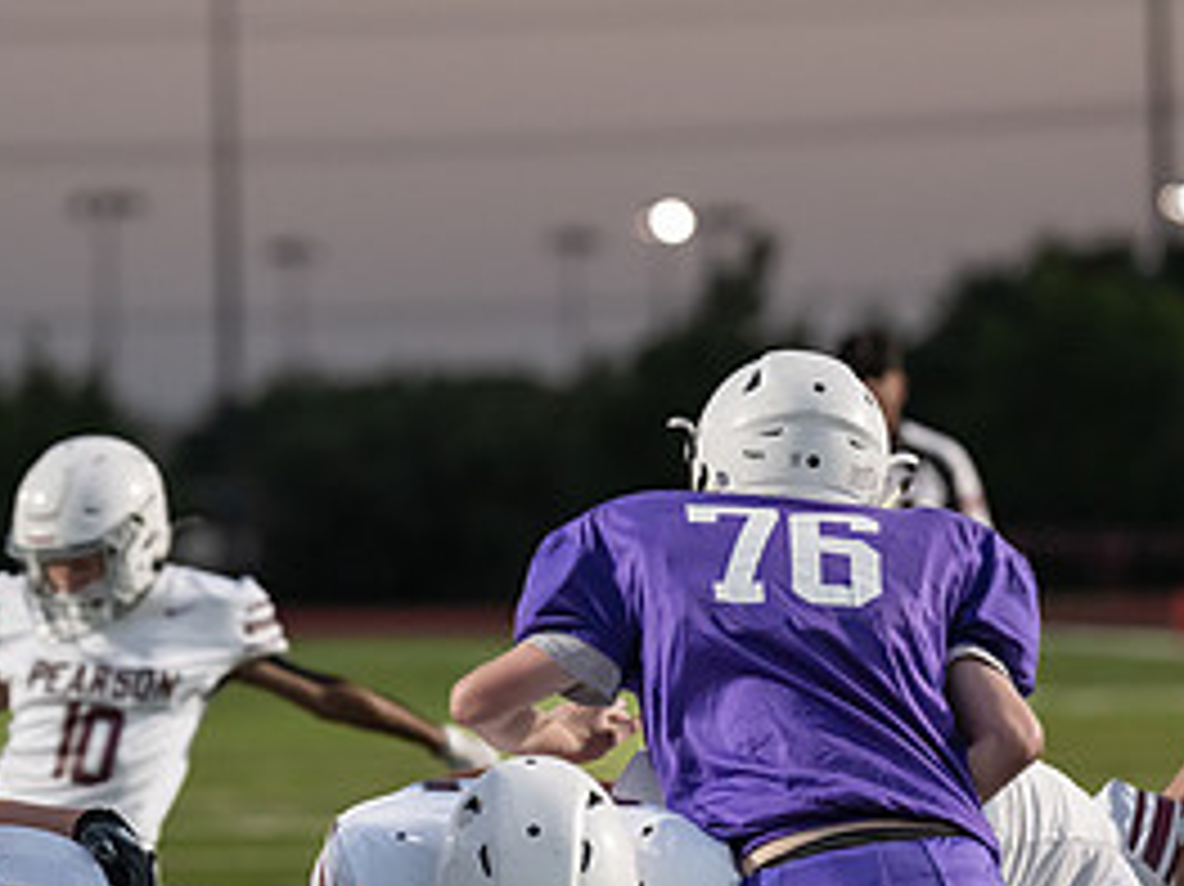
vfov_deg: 4.5
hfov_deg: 6.0
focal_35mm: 333
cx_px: 347
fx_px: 11385
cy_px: 625
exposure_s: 1/1250
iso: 3200
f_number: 2.8
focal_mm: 143
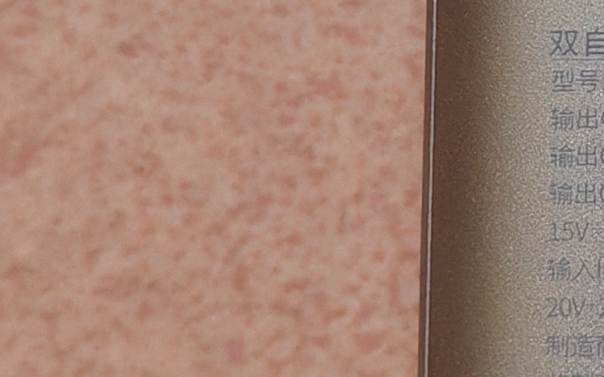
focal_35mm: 204
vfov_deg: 6.4
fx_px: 3357
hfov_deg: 9.9
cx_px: 926
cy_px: -134
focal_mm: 5.52
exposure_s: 1/125
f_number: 1.95
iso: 160
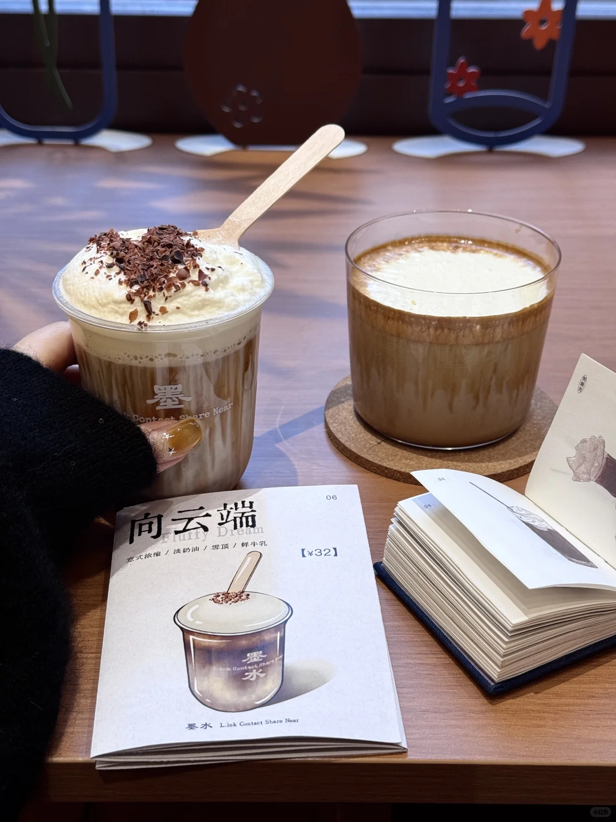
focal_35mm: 48
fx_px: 1139
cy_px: 411
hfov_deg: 30.3
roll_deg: -0.1
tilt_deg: -31.1
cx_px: 308
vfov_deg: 39.7
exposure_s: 1/100
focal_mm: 6.76
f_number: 1.78
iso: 80
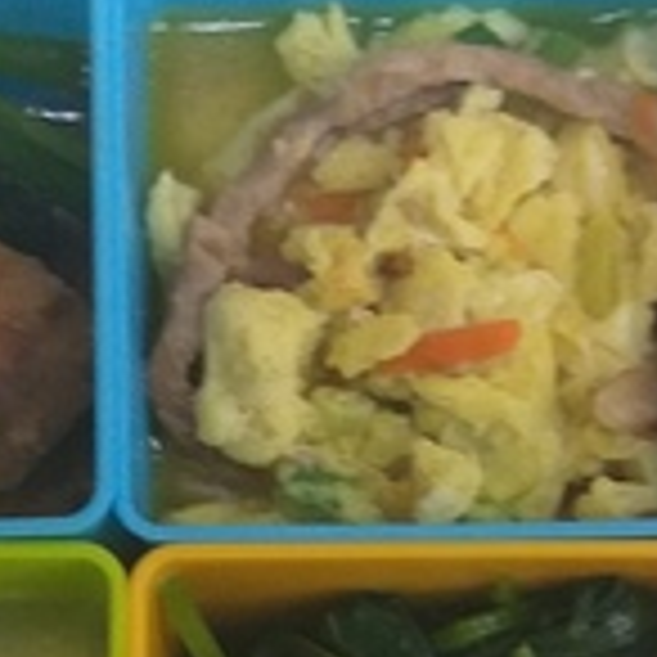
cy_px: 628
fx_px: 2362
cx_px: 374
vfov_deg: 15.6
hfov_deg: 15.8
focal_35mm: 110
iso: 160
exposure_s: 1/60
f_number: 1.7
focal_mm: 3.93
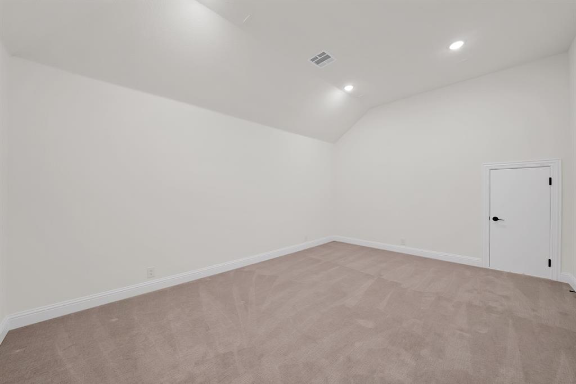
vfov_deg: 90.0
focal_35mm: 12
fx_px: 192
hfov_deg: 112.6
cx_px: 288
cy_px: 192
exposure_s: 1/8
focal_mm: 12
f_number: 9
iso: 640
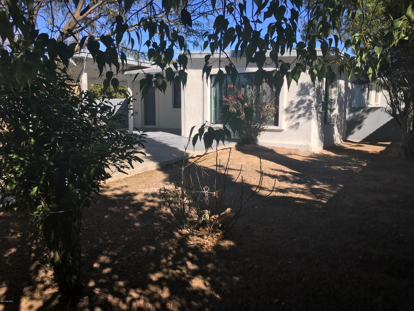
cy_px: 156
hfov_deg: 61.7
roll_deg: +0.0
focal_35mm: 29
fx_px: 347
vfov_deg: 48.2
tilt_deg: -1.4
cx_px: 207
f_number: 2.2
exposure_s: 1/1148
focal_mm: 4.15
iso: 25
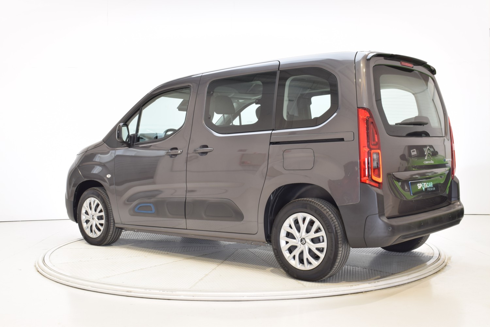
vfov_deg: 31.9
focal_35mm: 42
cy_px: 164
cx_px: 245
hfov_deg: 46.4
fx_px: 572
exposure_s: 1
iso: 100
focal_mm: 28
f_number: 16
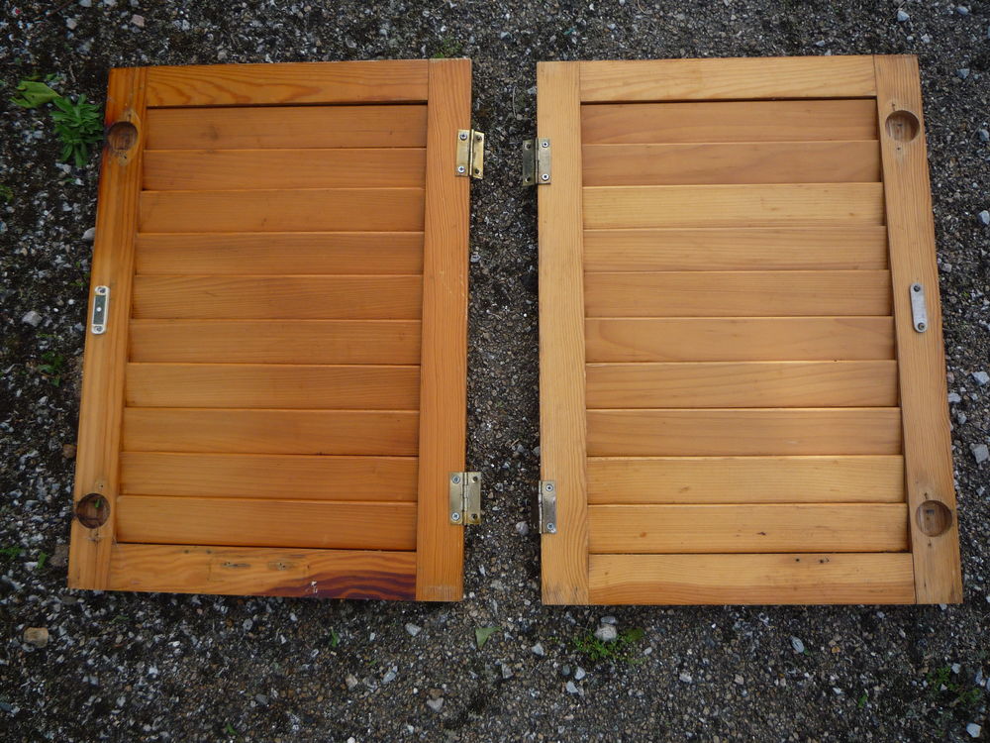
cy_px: 372
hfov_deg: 60.0
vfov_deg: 46.8
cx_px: 495
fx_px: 858
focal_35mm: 30
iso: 100
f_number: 4
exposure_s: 1/250
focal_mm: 5.2
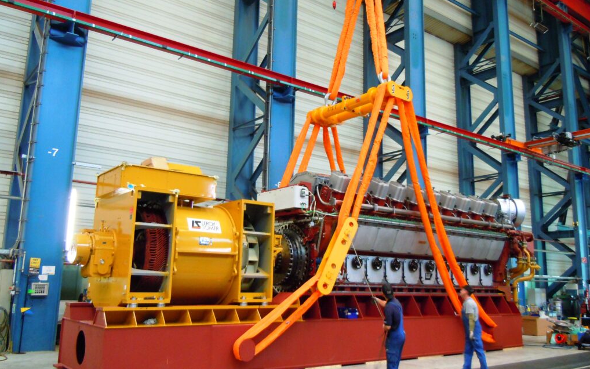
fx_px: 514
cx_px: 294
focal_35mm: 32
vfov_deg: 39.4
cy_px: 173
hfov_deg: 59.7
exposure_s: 1/20
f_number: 3.5
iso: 400
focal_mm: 5.4
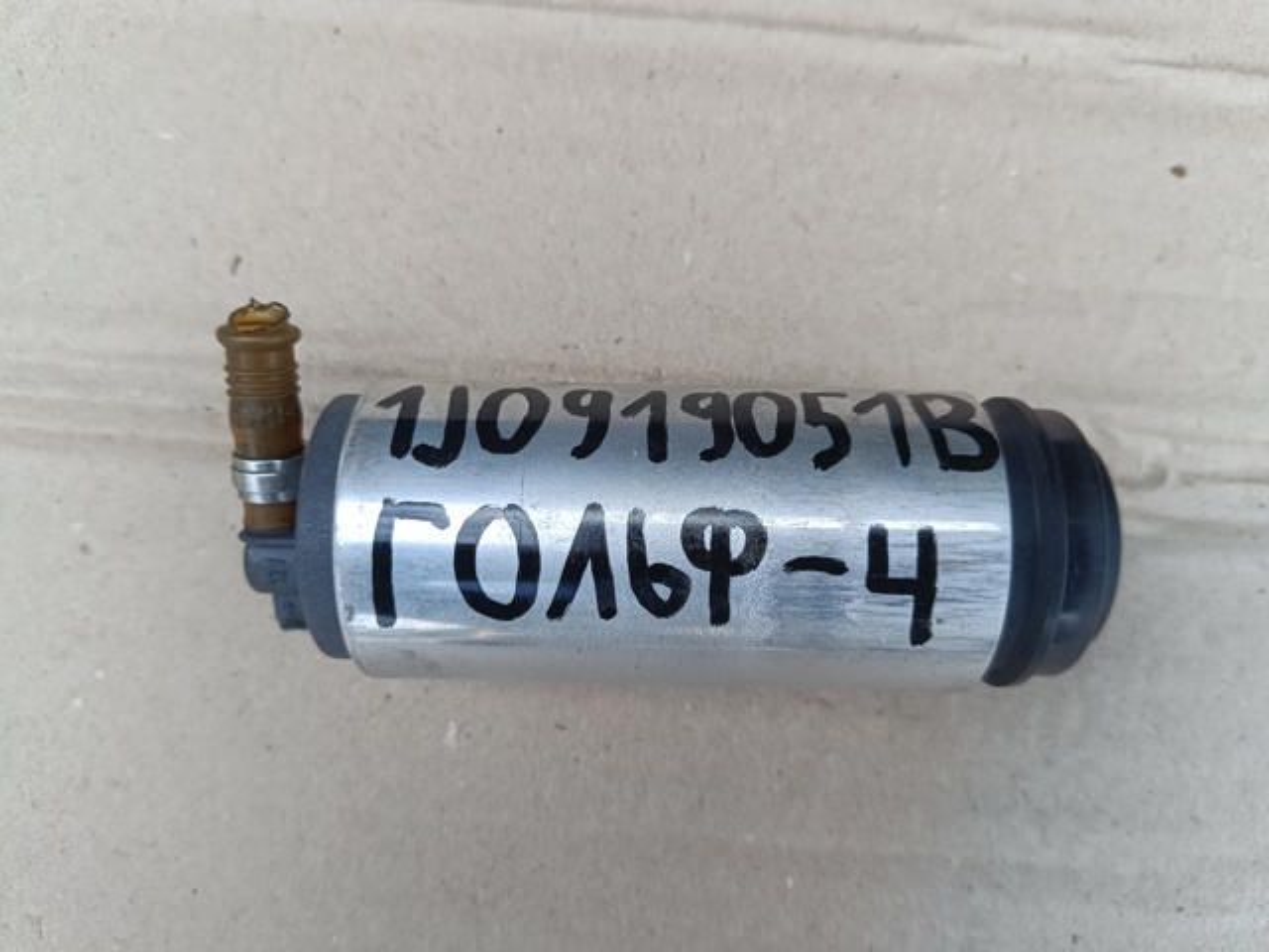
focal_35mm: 24
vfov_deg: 56.8
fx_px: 880
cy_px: 476
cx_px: 634
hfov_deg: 71.6
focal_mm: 5.59
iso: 52
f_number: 1.88
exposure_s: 1/357
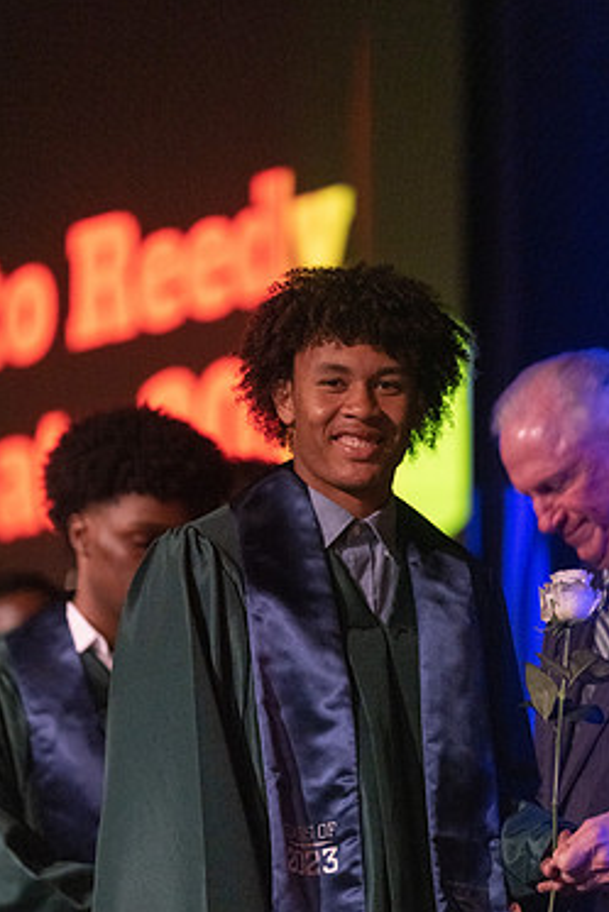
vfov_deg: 9.8
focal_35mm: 210
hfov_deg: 6.5
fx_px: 5323
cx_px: 338
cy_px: 491
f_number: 2.8
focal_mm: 174
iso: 16000
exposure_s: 1/1000
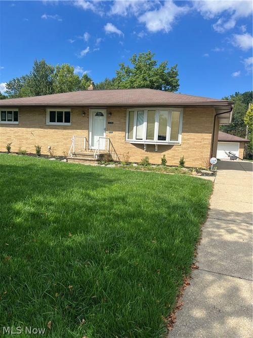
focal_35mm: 26
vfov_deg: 67.3
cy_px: 169
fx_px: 253
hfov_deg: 53.0
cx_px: 126
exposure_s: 1/3077
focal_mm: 5.7
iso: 50
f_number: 1.5
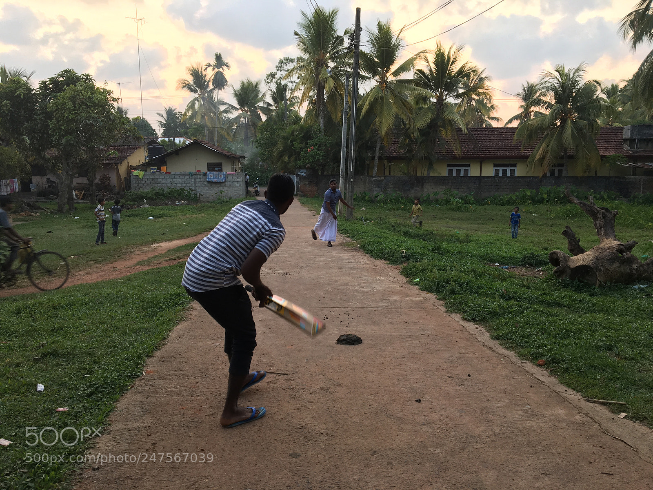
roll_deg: -0.9
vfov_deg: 48.2
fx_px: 547
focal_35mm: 29
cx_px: 326
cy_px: 245
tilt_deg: -8.8
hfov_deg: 61.7
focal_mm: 4.15
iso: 25
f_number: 2.2
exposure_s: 1/50
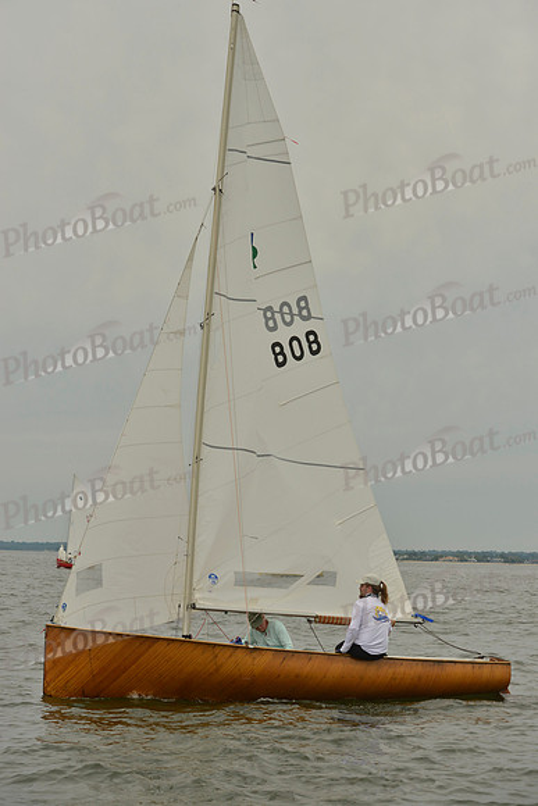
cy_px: 403
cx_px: 269
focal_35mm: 70
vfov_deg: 28.8
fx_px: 1568
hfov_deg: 19.5
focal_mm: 70
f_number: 7.1
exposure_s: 1/2500
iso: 400
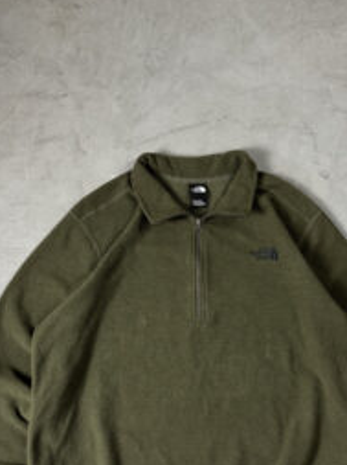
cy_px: 342
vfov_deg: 47.4
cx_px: 196
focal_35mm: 38
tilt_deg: -80.7
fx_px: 509
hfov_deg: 37.6
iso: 200
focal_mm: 6.76
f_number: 1.78
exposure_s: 1/60
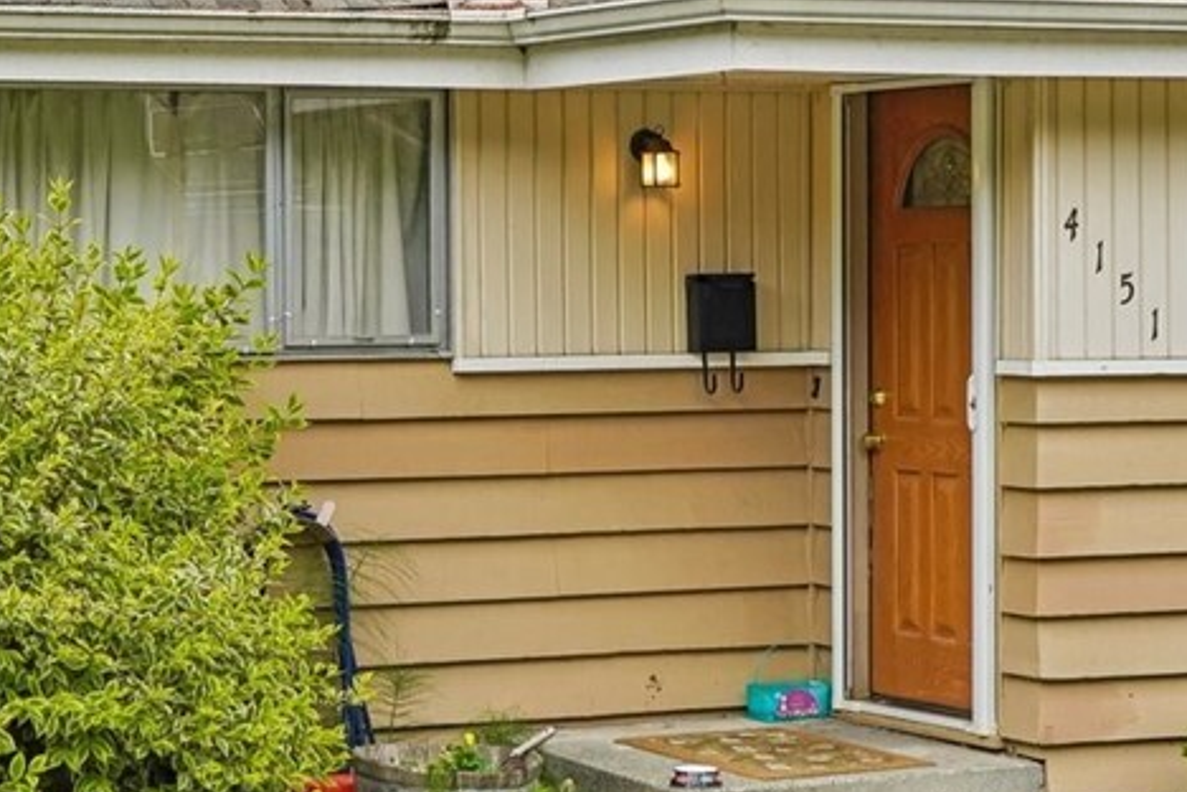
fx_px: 4187
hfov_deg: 16.1
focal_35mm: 127
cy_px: 70
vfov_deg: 10.7
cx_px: 420
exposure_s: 1/320
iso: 400
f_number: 8
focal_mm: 35
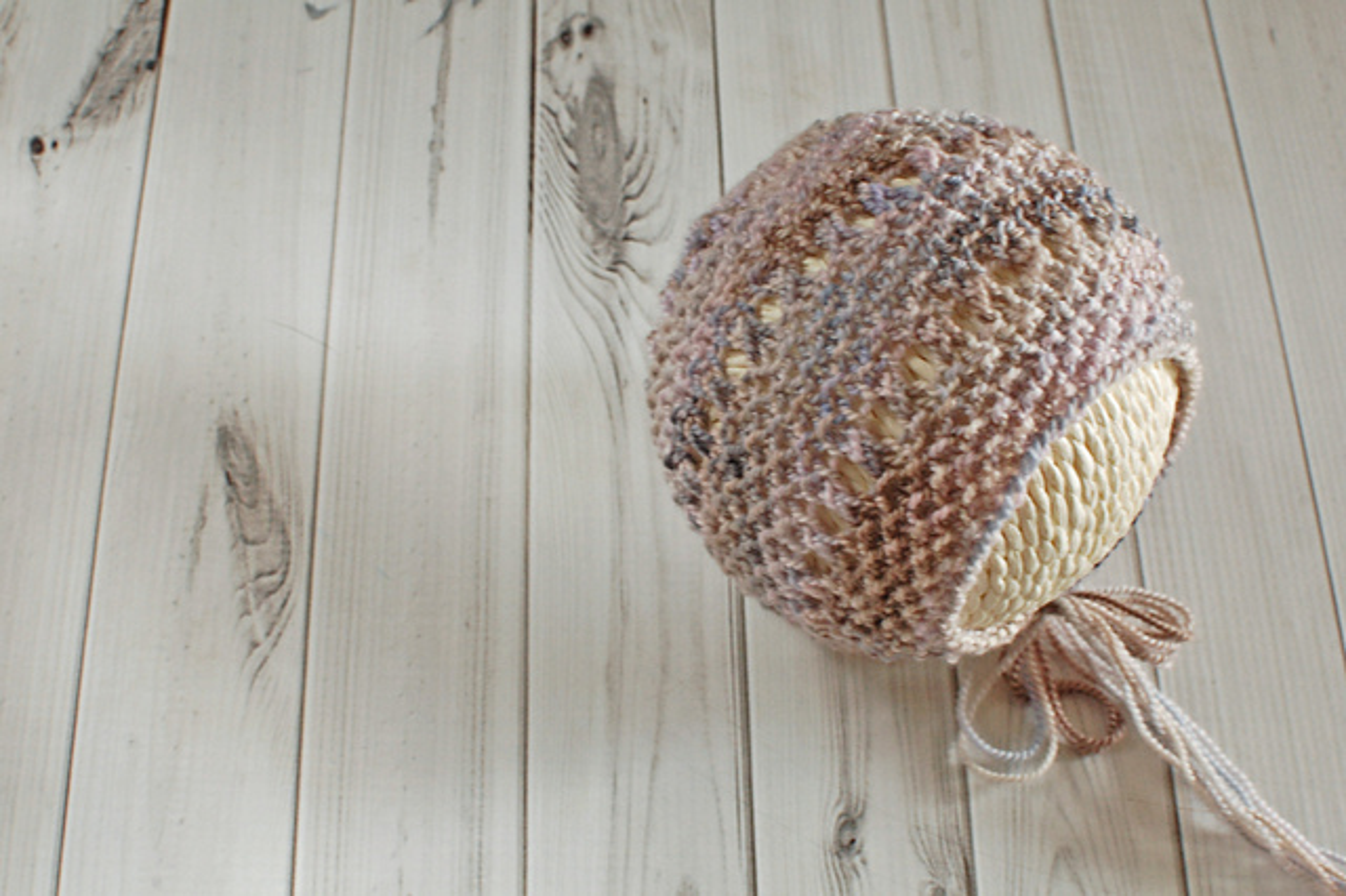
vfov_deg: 25.7
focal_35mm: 52
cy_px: 448
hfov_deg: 37.9
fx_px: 1962
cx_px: 673
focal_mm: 35
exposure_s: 1/30
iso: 800
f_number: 10
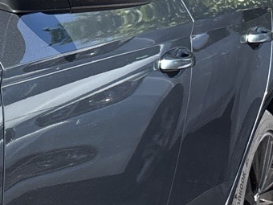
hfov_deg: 11.6
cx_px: -326
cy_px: 202
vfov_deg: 10.0
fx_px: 1159
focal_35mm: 147
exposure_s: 1/1311
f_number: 1.6
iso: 50
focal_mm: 5.96
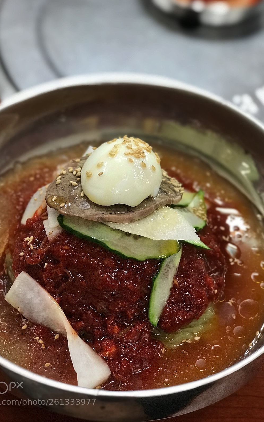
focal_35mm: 61
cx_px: 117
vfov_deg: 33.5
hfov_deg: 21.3
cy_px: 210
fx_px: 703
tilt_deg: -50.3
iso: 200
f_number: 2.8
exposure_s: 1/60
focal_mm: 6.6
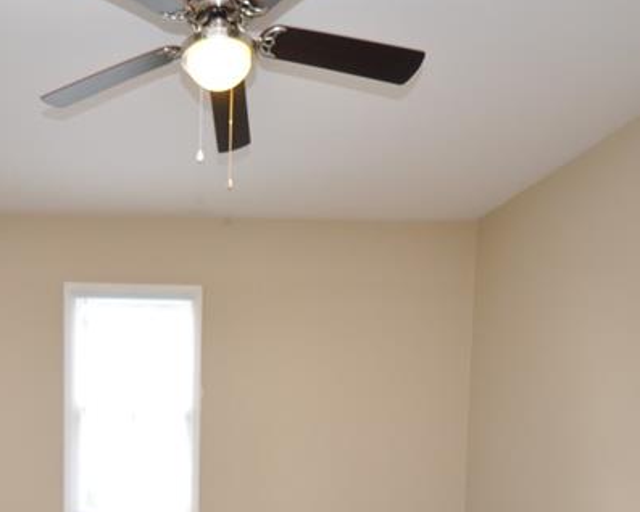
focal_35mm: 29
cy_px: 456
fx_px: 550
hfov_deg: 57.9
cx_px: 175
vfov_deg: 45.6
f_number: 4.5
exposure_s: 1/60
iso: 450
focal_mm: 8
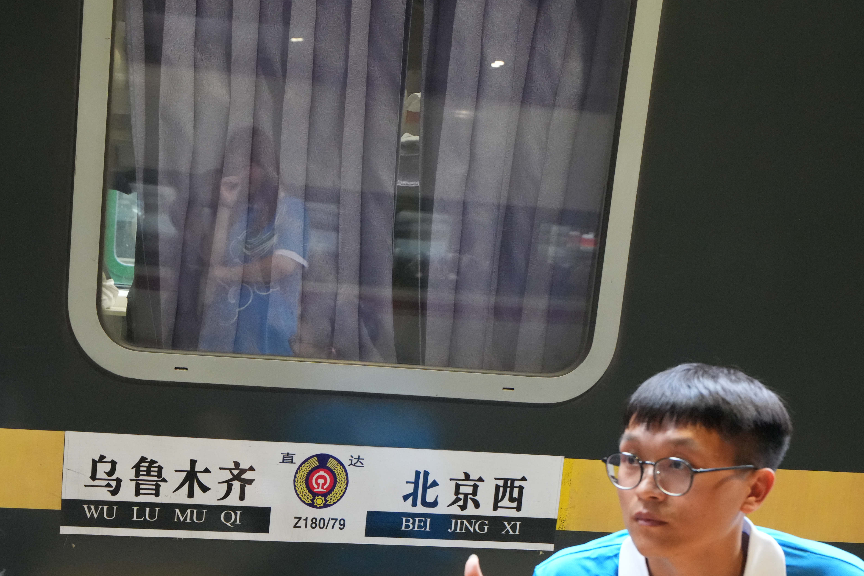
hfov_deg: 34.0
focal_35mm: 58
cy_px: 470
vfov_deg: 23.0
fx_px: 1392
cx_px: 262
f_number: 5
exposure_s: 1/160
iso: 6400
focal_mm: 35
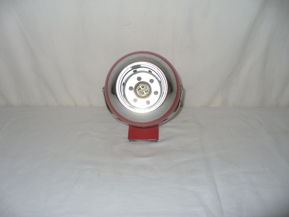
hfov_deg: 50.1
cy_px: 108
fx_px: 309
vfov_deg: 38.7
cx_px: 144
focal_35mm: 37
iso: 100
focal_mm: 6.1
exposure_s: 1/30
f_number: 2.8
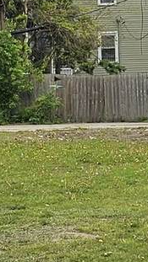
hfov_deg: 11.8
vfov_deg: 20.7
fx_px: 718
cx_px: 52
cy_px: 95
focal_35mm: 103
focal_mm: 5.4
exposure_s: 1/2049
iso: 25
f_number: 1.8
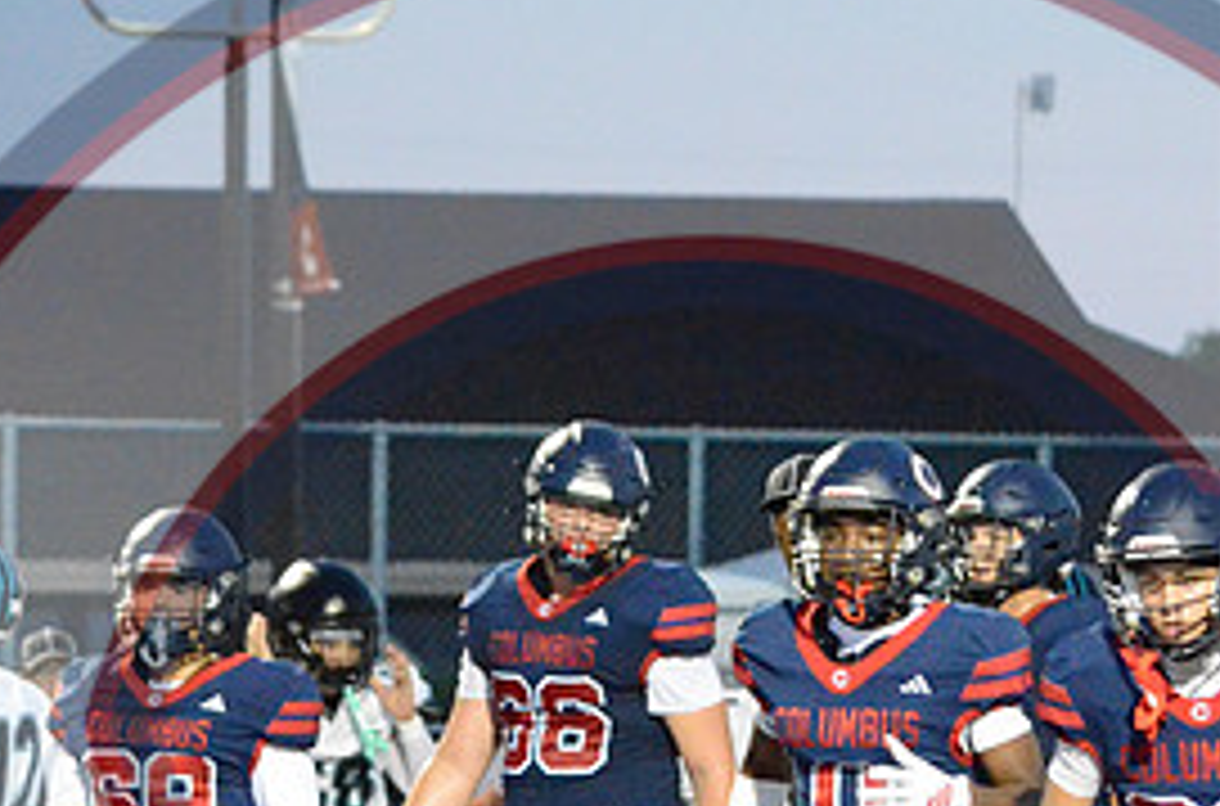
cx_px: 693
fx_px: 14124
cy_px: 720
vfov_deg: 3.3
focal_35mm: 418
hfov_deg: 4.9
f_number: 4.8
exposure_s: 1/250
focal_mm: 130
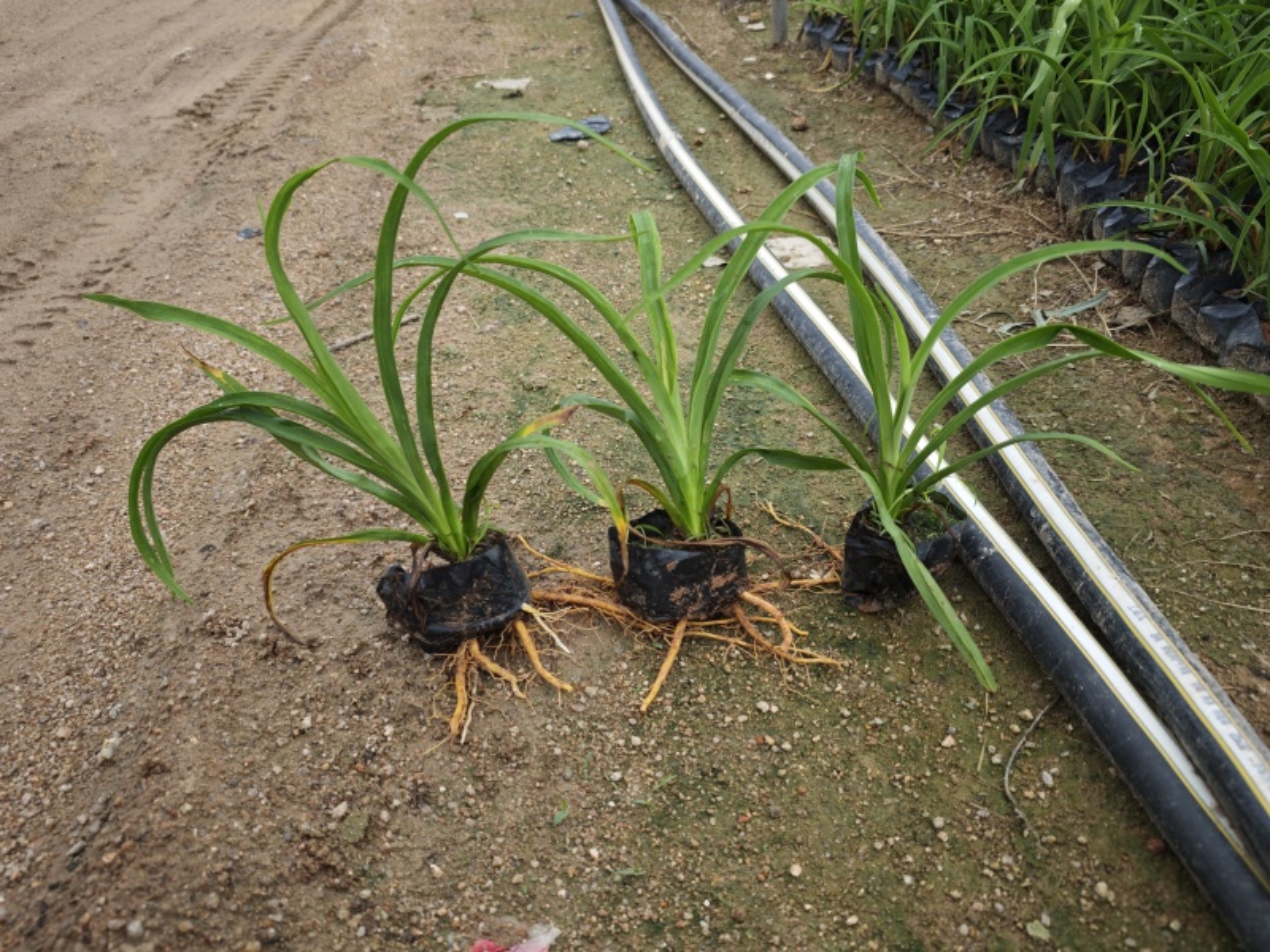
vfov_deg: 58.9
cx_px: 635
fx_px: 844
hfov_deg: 73.9
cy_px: 476
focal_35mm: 23
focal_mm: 6.55
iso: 50
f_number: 1.6
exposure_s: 1/860
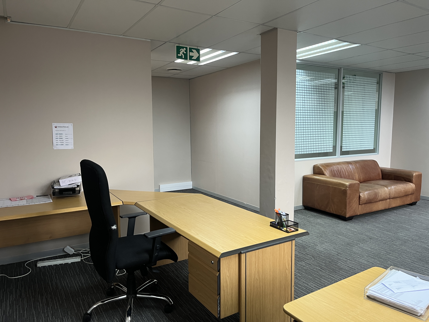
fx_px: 322
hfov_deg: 67.3
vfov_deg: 53.1
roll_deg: +0.6
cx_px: 214
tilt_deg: -5.3
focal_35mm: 26
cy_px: 161
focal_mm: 5.1
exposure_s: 1/50
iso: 160
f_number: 1.6
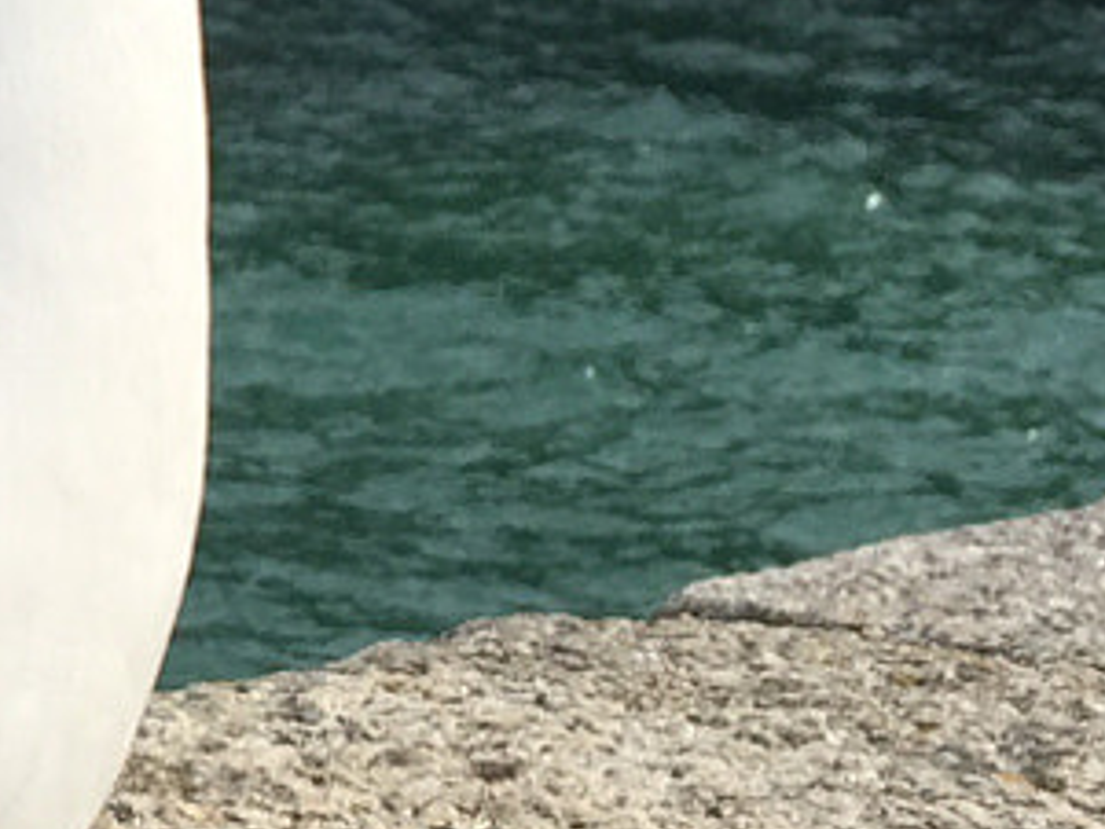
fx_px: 4918
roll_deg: -2.6
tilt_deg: -6.2
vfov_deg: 9.6
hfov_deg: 11.9
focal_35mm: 154
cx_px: -797
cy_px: 114
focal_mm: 4.15
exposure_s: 1/2326
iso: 32
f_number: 2.2
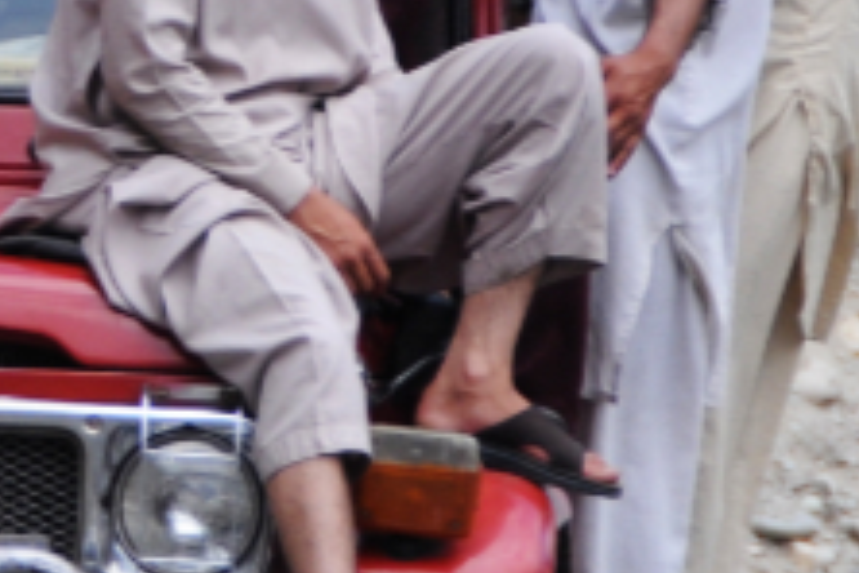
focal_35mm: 1147
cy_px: -43
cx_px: 46
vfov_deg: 1.2
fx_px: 27367
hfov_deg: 1.8
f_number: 6.3
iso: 250
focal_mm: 170
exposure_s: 1/500
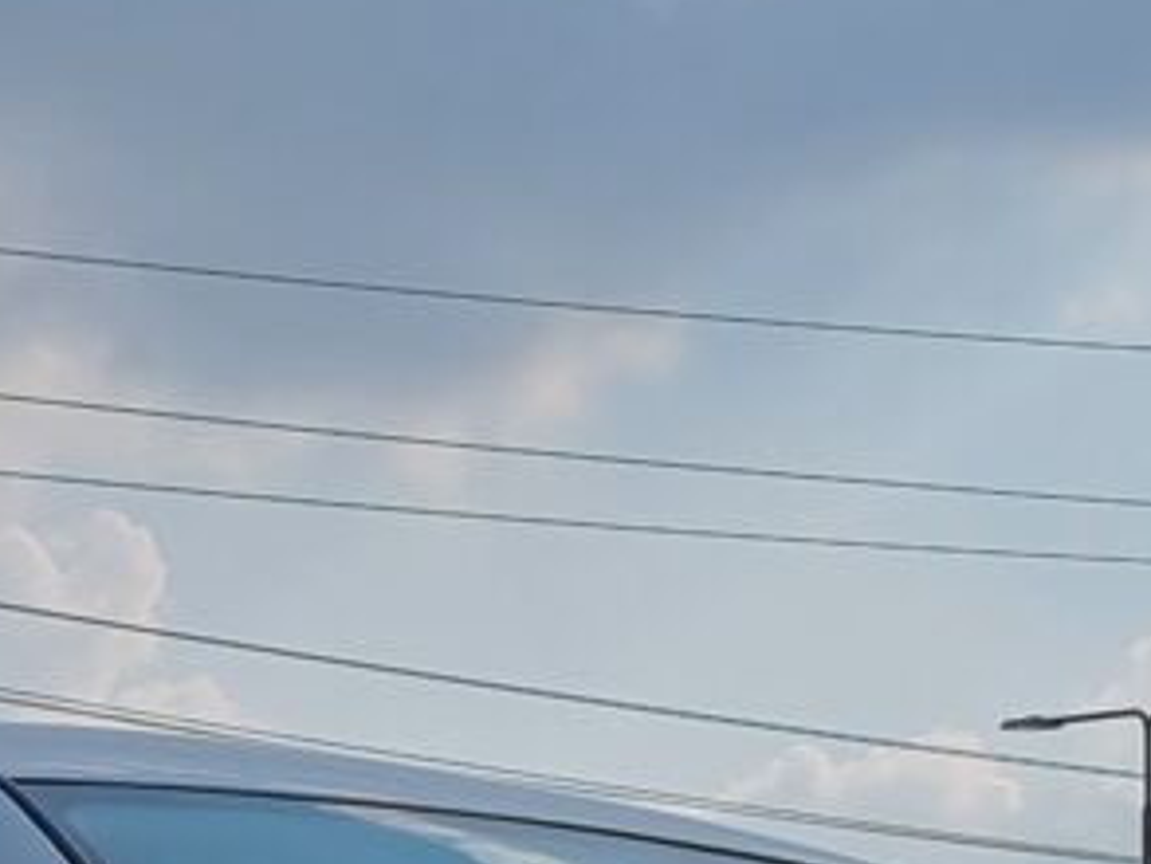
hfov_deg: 14.9
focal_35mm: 131
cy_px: 1610
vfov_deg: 10.6
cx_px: 1057
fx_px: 4358
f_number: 1.8
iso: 50
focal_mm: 6.7
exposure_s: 1/2184
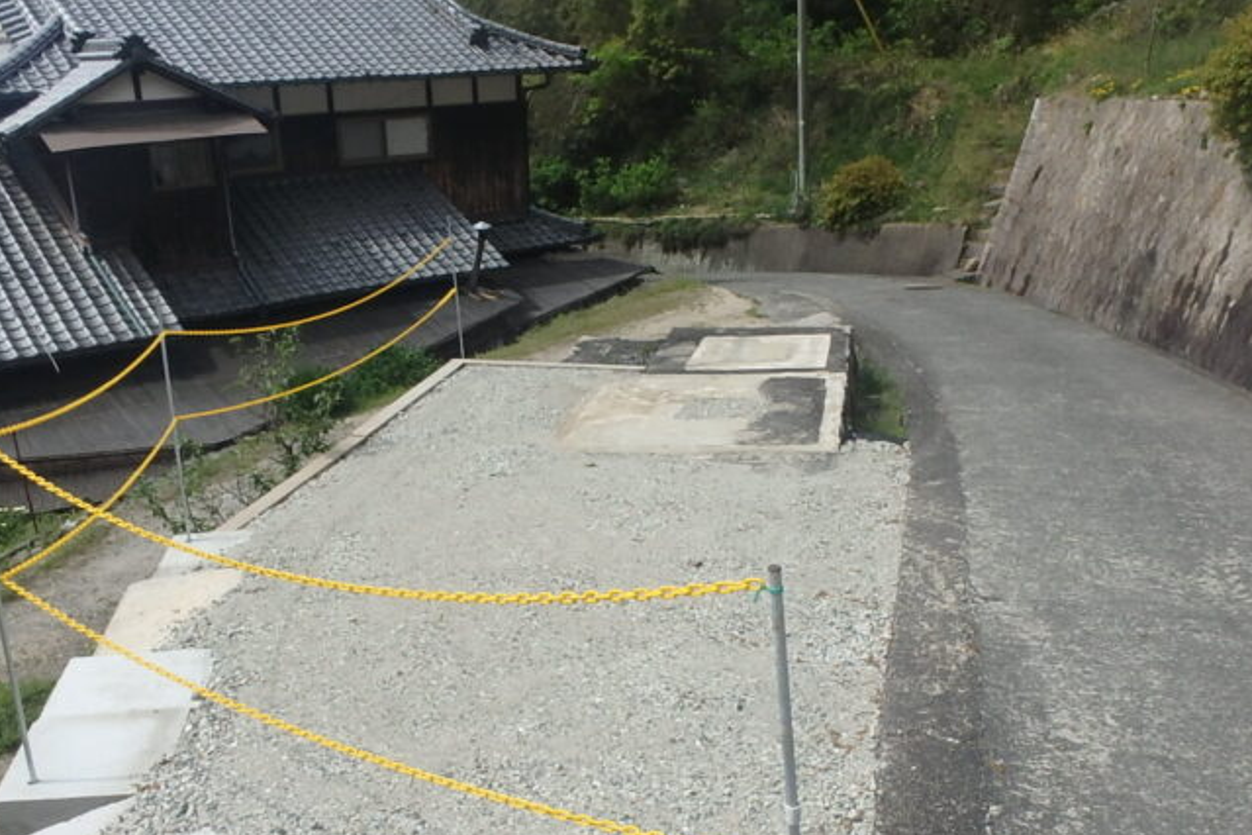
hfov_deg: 54.4
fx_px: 1217
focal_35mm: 35
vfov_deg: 37.6
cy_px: 531
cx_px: 582
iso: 125
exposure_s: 1/500
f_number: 6
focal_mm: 3.7
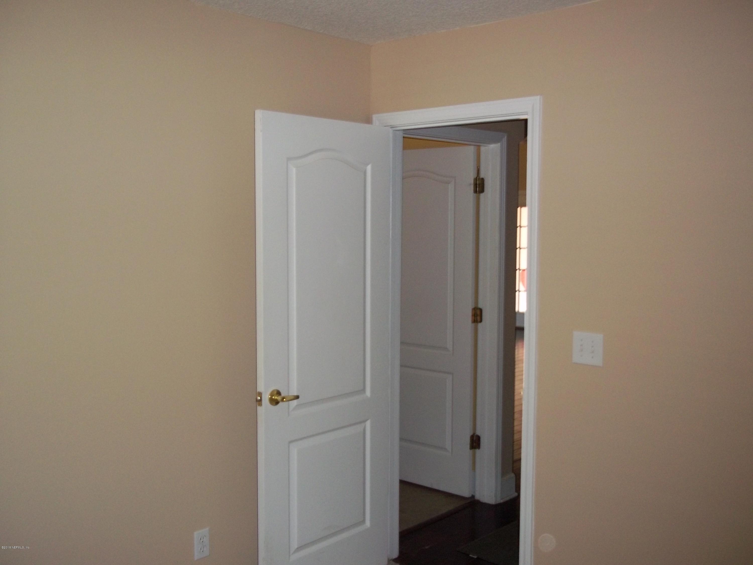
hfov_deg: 51.4
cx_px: 376
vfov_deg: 39.7
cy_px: 282
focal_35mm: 36
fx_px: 783
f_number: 3.1
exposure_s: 1/30
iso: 160
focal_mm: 6.5
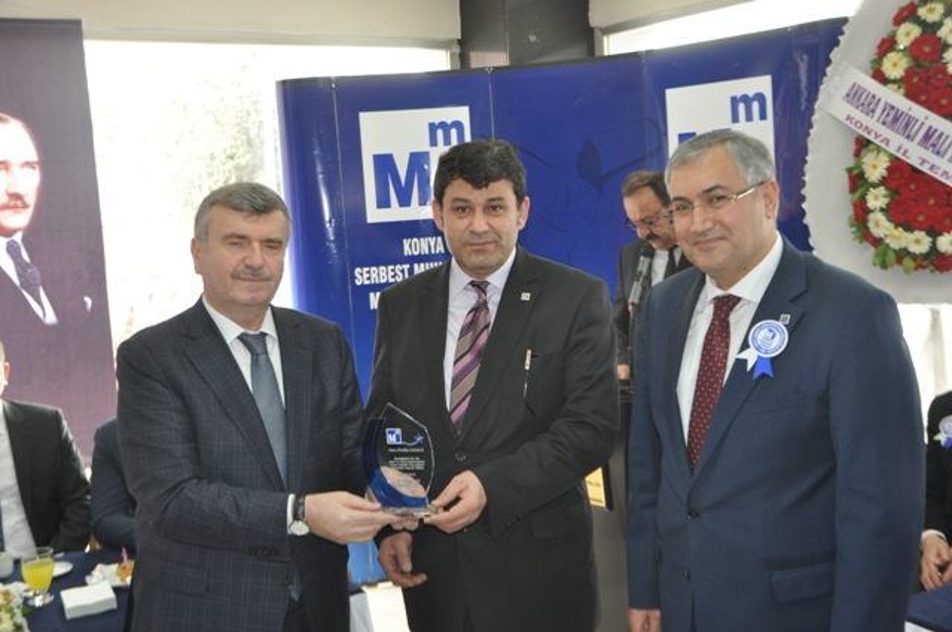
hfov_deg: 45.0
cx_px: 476
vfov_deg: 30.8
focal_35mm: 44
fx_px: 1149
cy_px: 316
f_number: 3.8
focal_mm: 29
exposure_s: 1/125
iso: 800
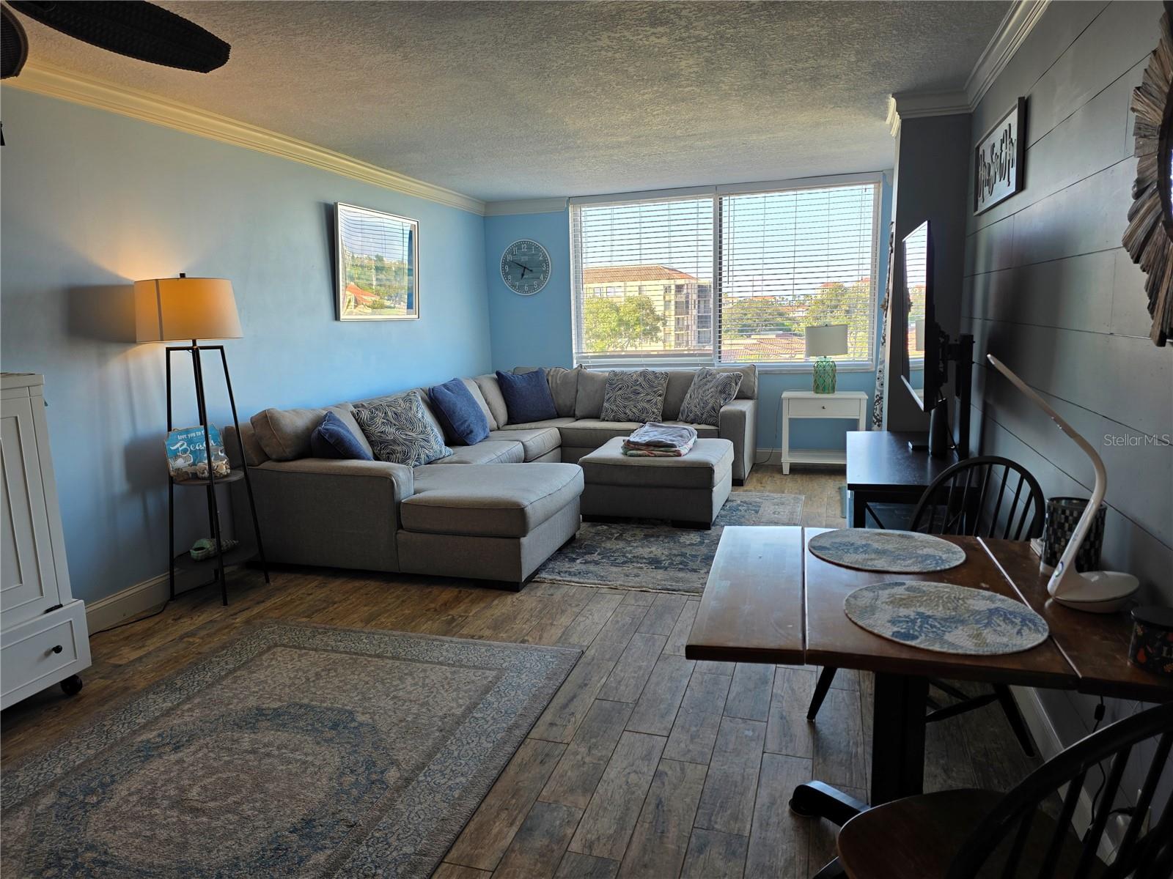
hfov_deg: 73.9
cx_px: 586
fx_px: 779
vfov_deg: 58.9
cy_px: 440
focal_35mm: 23
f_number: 1.7
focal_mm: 6.3
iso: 32
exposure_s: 1/120
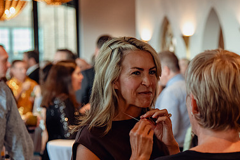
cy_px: 94
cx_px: 178
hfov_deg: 15.4
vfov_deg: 10.3
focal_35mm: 133
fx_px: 887
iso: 6400
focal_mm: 75
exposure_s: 1/80
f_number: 4
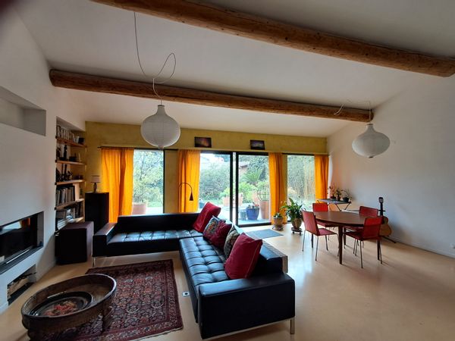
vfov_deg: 78.1
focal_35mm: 16
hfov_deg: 94.5
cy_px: 170
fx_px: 210
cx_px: 228
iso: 50
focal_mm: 1.64
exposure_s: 1/40
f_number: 2.2
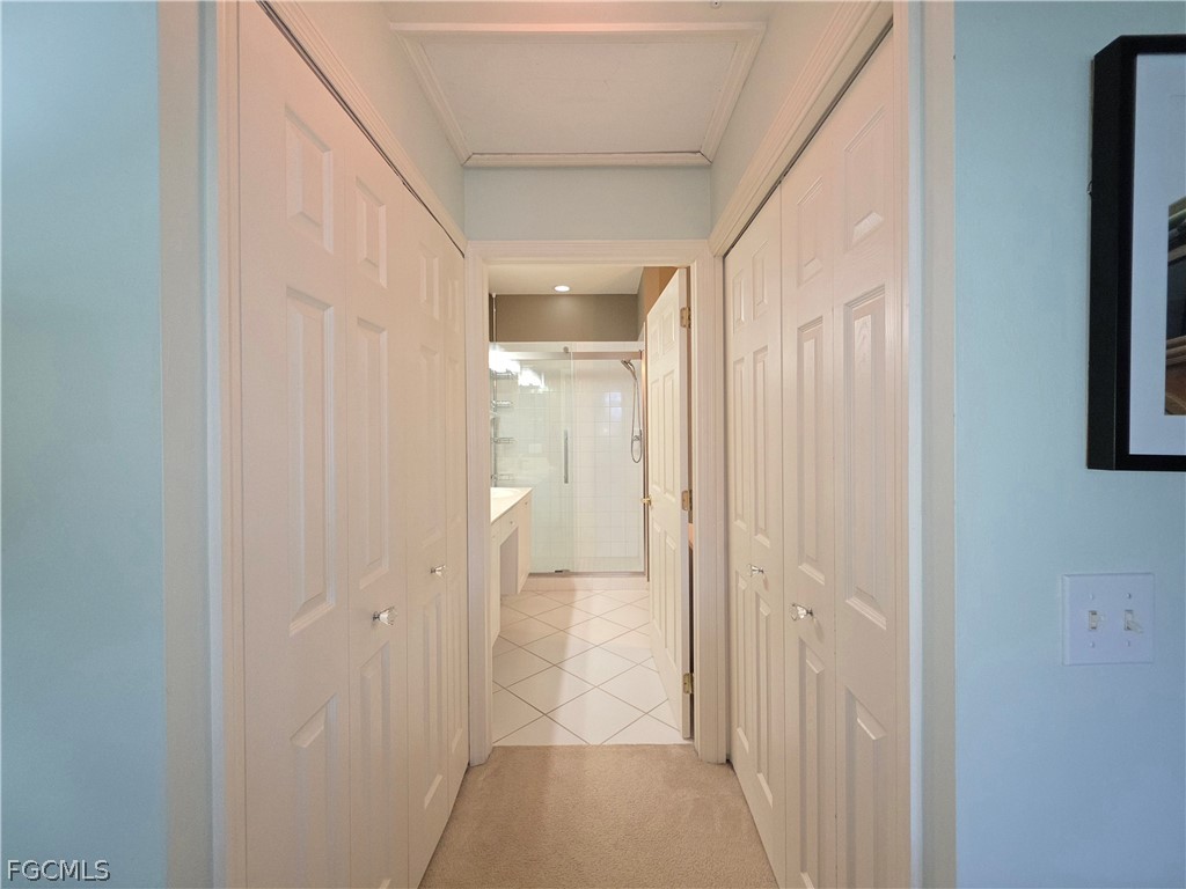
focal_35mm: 13
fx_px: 445
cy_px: 444
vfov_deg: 89.9
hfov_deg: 106.2
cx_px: 593
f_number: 1.9
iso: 100
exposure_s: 1/60.2
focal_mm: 2.2
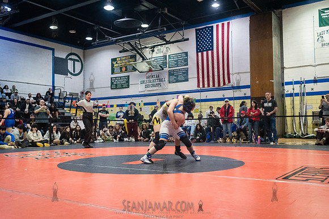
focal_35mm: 35
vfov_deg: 37.9
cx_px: 164
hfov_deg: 54.4
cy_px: 110
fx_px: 320
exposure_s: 1/400
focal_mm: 35
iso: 8000
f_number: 4
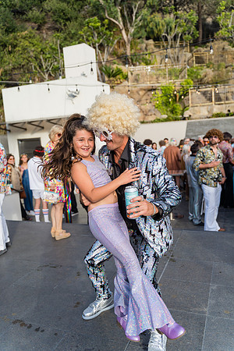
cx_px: 117
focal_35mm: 28
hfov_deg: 46.4
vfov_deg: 65.5
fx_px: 273
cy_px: 176
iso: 200
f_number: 2.8
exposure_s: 1/1250
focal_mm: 28
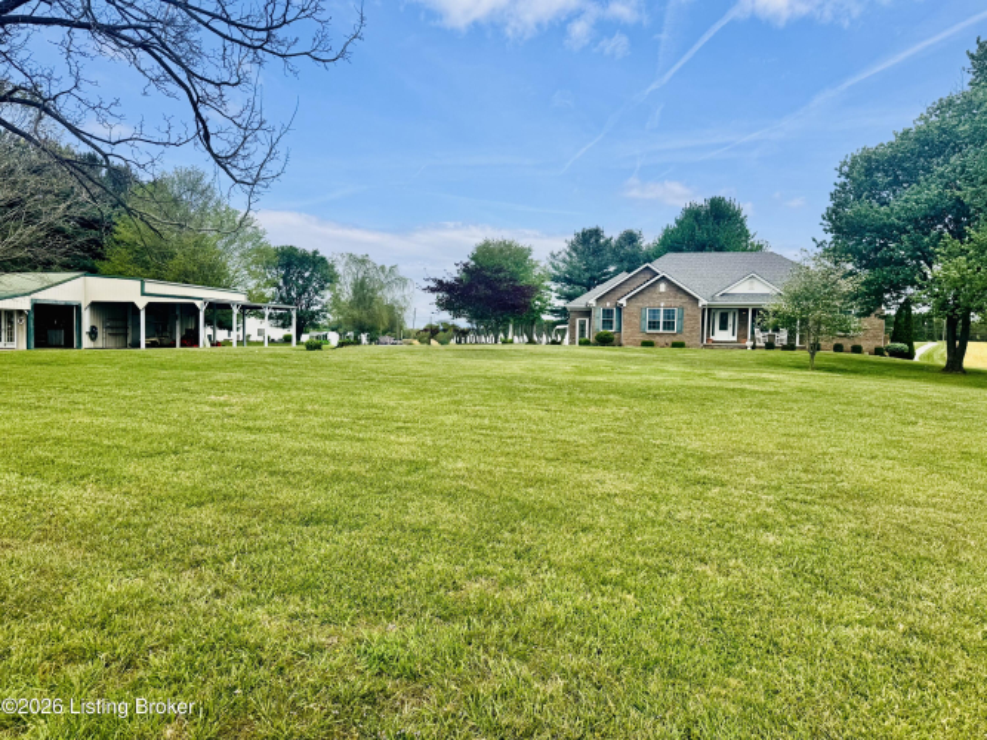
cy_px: 370
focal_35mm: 24
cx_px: 494
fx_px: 684
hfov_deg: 71.6
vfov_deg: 56.8
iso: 80
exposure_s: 1/6410
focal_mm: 6.76
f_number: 1.78
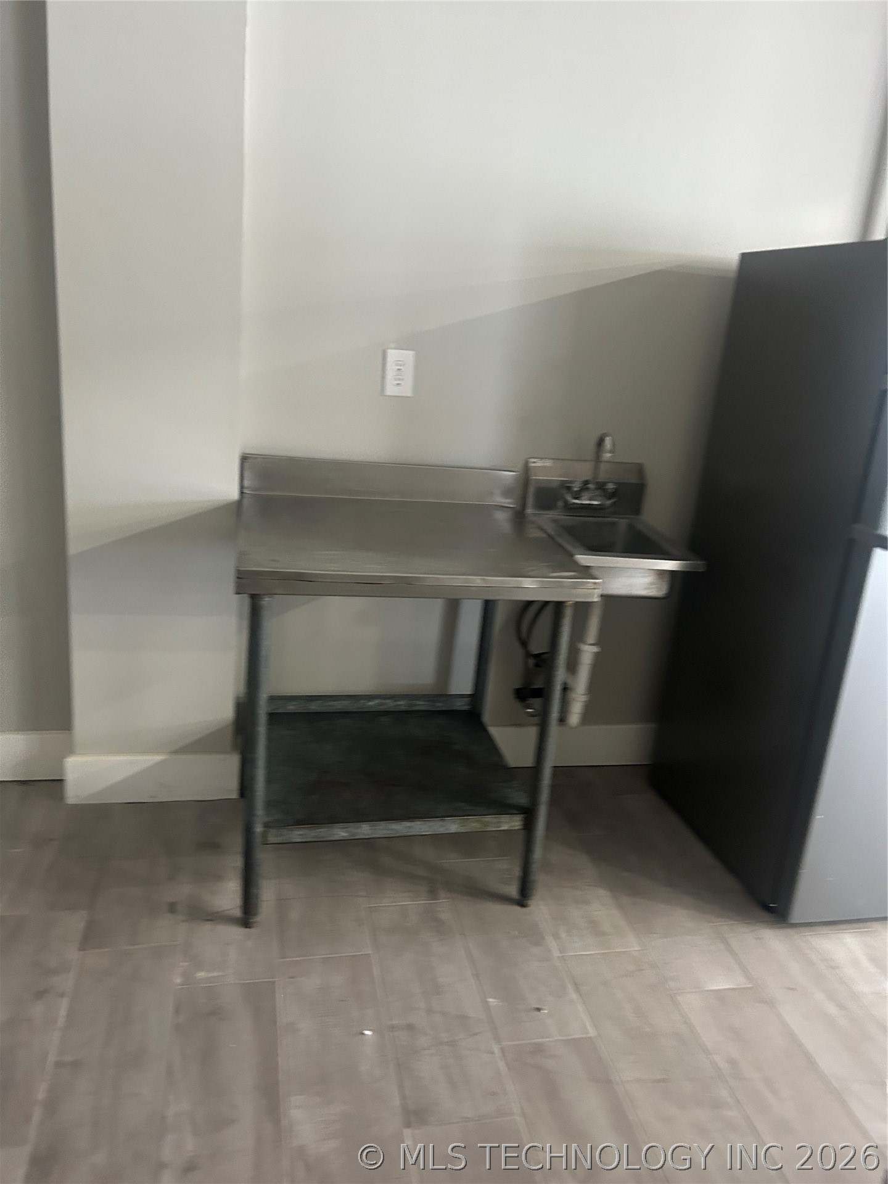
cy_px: 592
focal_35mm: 26
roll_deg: -8.9
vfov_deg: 67.3
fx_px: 889
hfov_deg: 53.1
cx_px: 444
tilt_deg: -12.9
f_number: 1.5
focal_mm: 5.7
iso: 400
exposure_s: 1/40
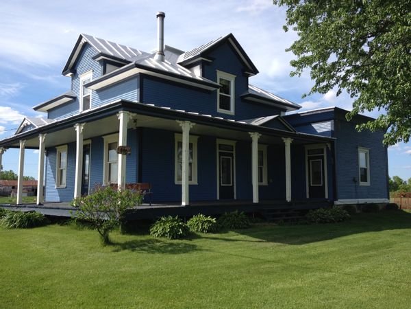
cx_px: 206
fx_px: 416
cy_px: 154
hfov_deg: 52.6
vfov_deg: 40.7
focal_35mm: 35
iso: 50
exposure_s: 1/1346
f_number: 2.4
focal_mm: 4.28
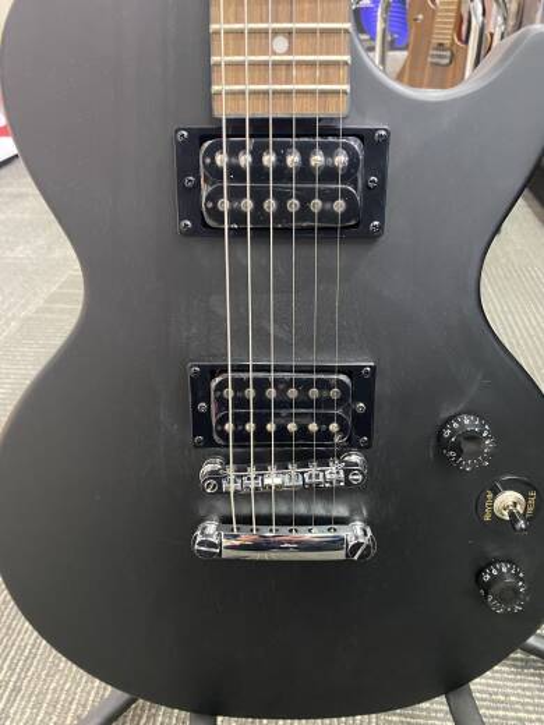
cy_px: 362
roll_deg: +2.7
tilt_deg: -34.2
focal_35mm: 26
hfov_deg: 53.1
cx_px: 272
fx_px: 545
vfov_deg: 67.3
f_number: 1.8
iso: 640
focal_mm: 4.25
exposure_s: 1/30
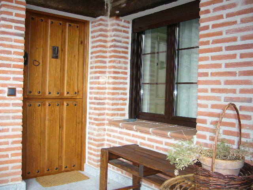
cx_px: 126
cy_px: 95
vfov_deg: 40.7
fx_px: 256
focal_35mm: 35
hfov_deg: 52.6
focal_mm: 5.8
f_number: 2.8
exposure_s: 1/100
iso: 100
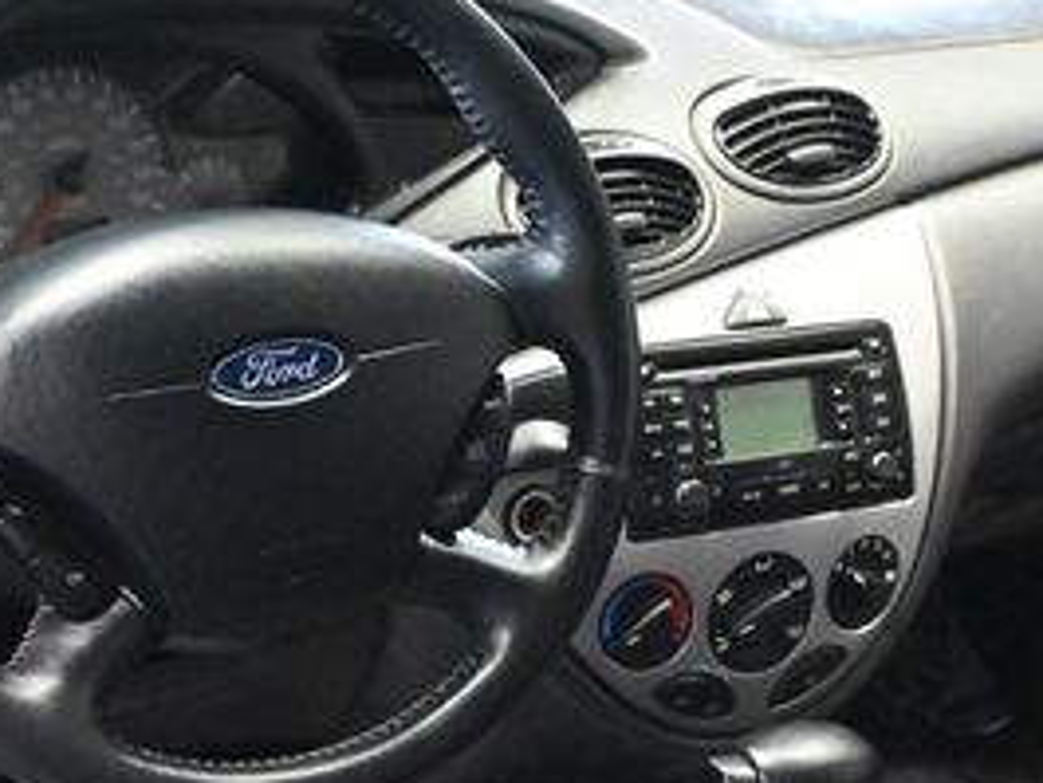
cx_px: 480
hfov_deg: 26.6
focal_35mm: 73
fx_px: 2205
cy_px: 637
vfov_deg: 19.9
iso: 12800
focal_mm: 21
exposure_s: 1/40
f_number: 4
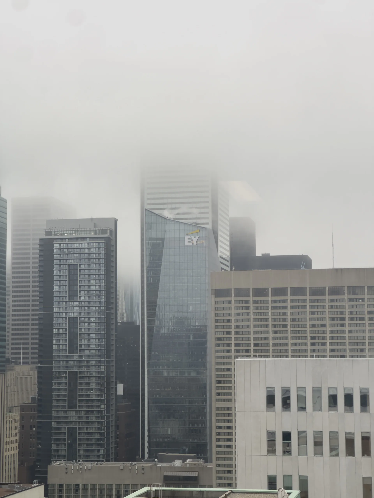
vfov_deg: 25.3
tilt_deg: +6.9
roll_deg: +0.4
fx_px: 1109
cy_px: 249
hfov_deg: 19.1
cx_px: 187
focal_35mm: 77
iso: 32
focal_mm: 9
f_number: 2.8
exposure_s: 1/193
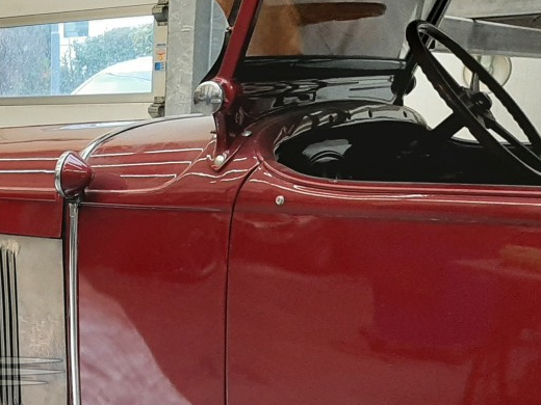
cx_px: -54
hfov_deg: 29.1
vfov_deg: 23.4
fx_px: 938
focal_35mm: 60
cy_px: 406
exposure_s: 1/50
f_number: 1.7
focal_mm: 3.93
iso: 160
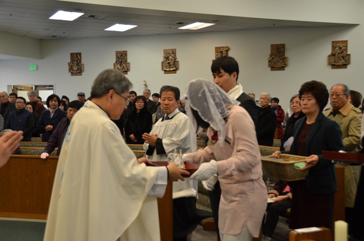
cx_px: 182
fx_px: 484
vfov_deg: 28.0
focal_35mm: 48
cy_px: 120
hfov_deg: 41.2
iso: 800
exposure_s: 1/40
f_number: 4.2
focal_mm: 32
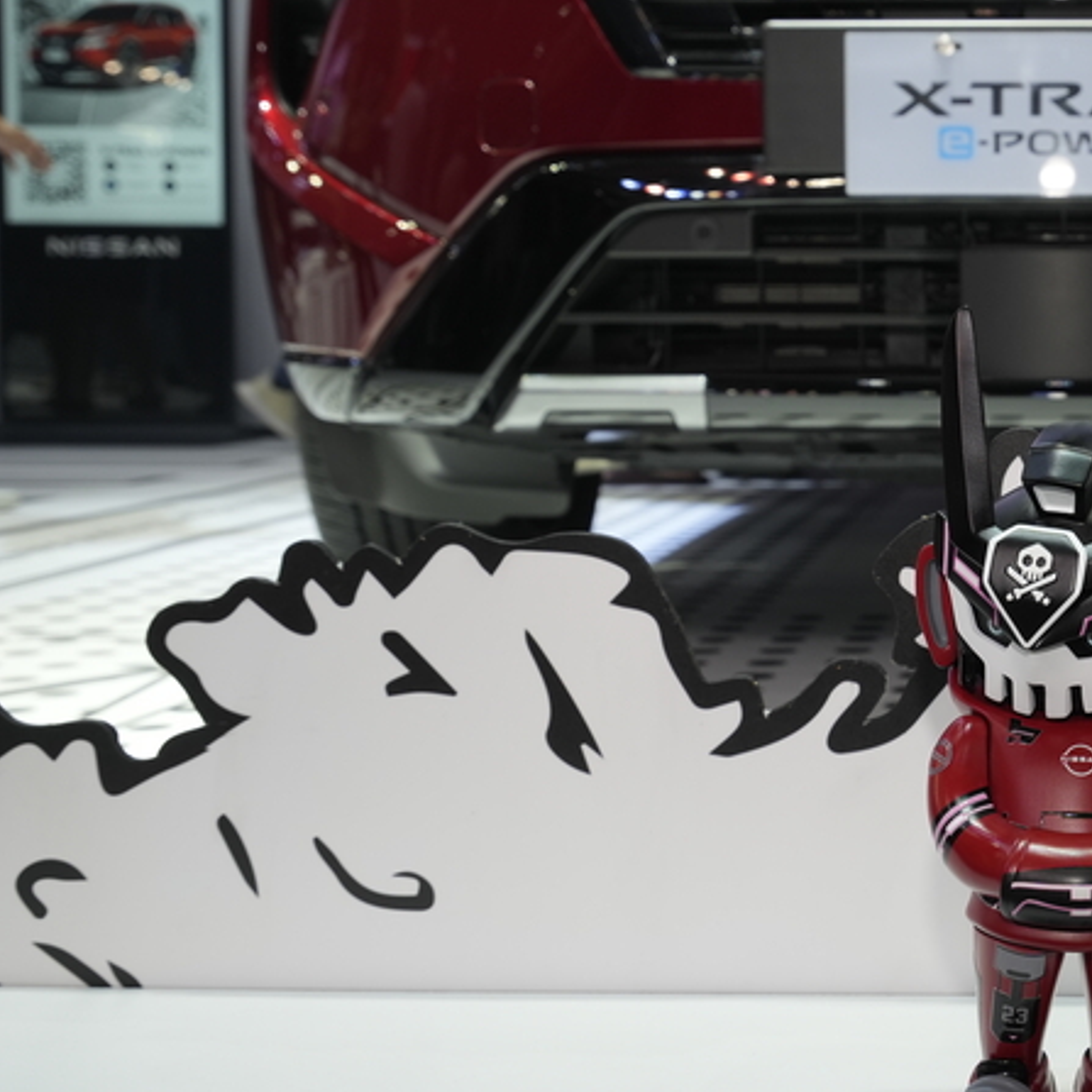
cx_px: 1080
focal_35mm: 57
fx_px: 2034
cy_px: 421
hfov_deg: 28.3
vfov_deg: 29.9
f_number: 6.3
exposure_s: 1/80
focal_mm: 30
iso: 500
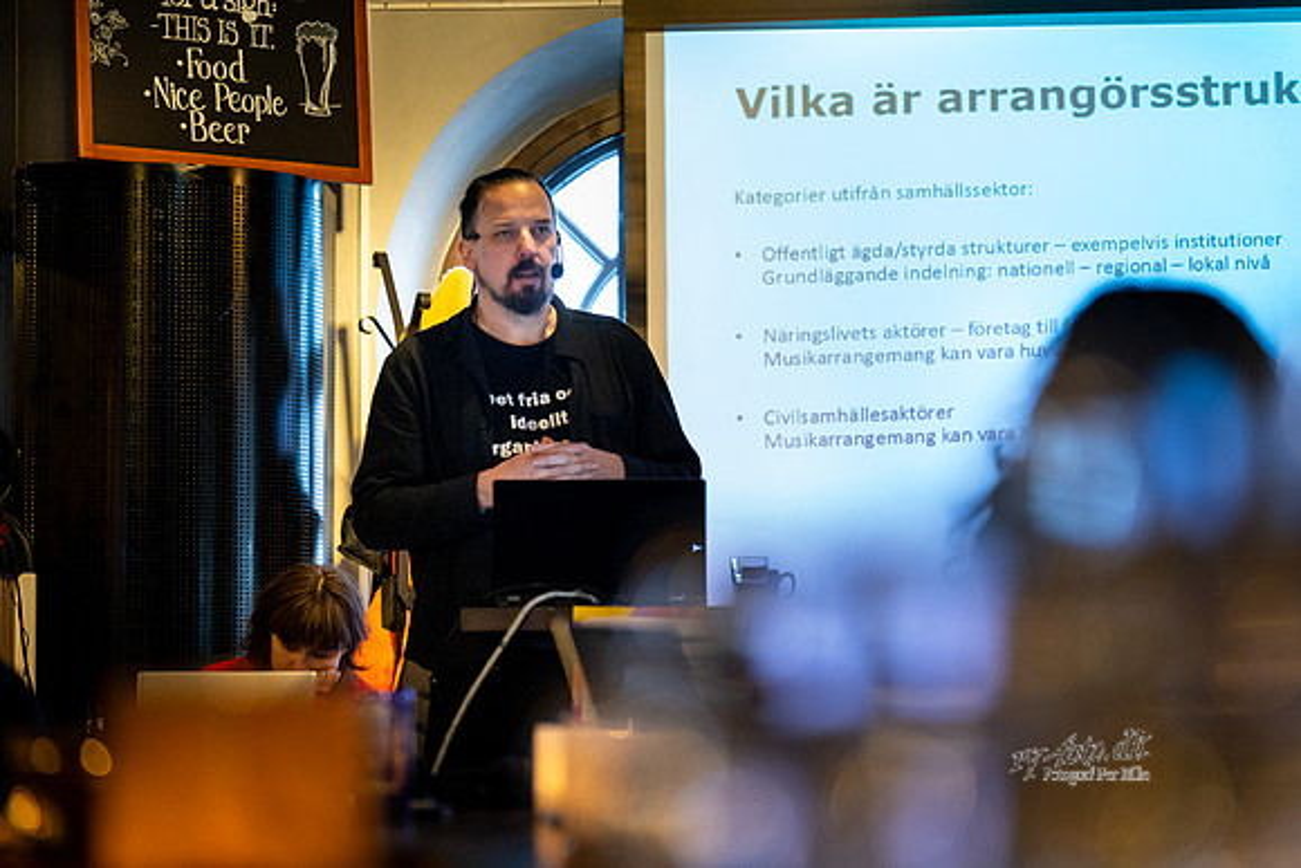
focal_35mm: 114
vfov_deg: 12.1
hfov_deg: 18.0
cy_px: 433
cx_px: 631
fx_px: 4112
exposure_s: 1/200
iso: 8000
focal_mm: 108
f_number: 2.8
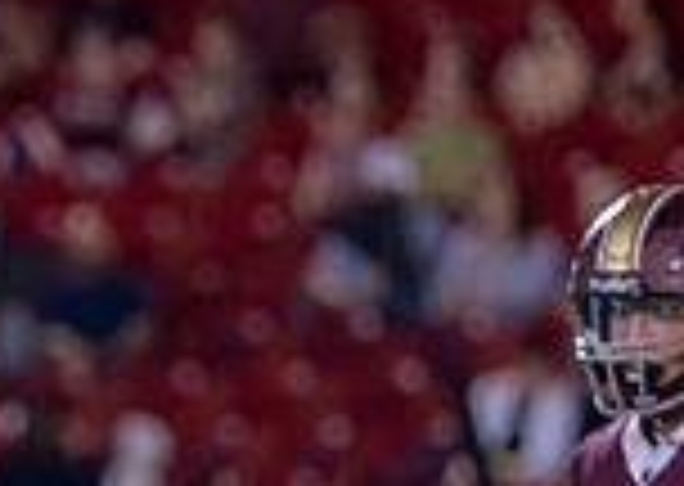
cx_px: -313
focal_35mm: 898
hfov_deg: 2.2
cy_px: 597
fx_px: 17414
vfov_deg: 1.6
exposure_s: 1/1600
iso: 2000
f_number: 2.8
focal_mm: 170
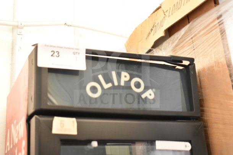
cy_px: 78
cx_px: 116
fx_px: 330
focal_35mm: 51
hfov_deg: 38.9
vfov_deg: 26.5
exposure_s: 1/50
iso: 2500
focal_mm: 34
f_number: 4.5
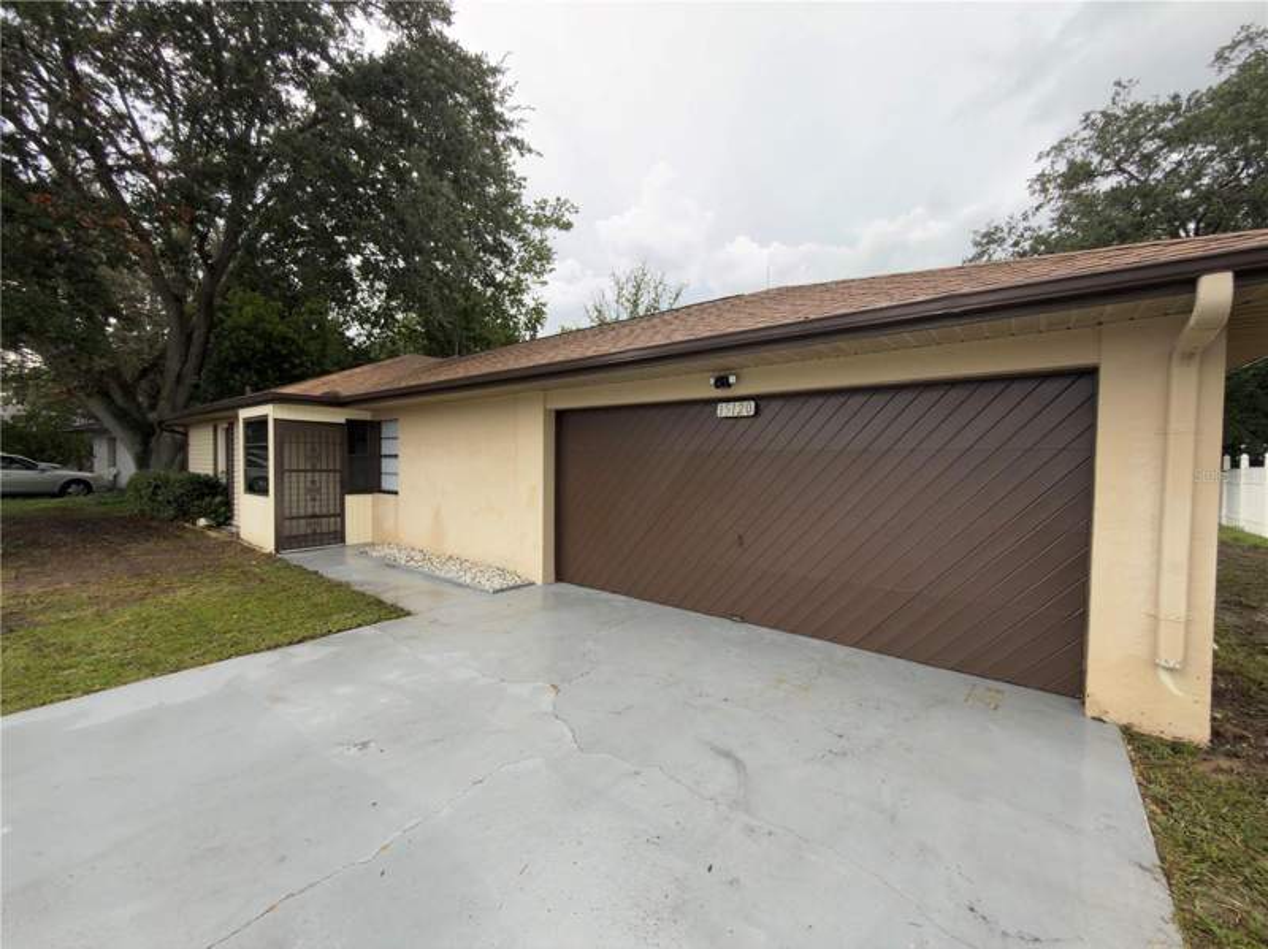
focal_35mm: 14
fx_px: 513
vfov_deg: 85.6
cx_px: 634
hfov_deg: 102.1
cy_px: 474
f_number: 2.2
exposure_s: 1/131
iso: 25
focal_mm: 2.22
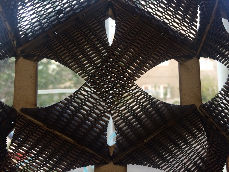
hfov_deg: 61.7
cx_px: 114
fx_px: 192
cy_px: 86
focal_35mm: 29
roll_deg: +0.4
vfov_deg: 48.2
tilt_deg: +7.2
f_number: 2.2
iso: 50
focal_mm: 4.15
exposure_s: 1/33
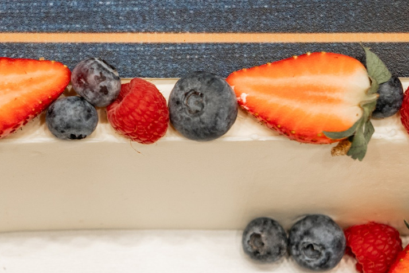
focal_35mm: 167
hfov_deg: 12.2
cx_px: 32
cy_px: -32
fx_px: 1898
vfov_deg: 8.2
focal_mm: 41
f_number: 3.5
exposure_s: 1/400
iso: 500
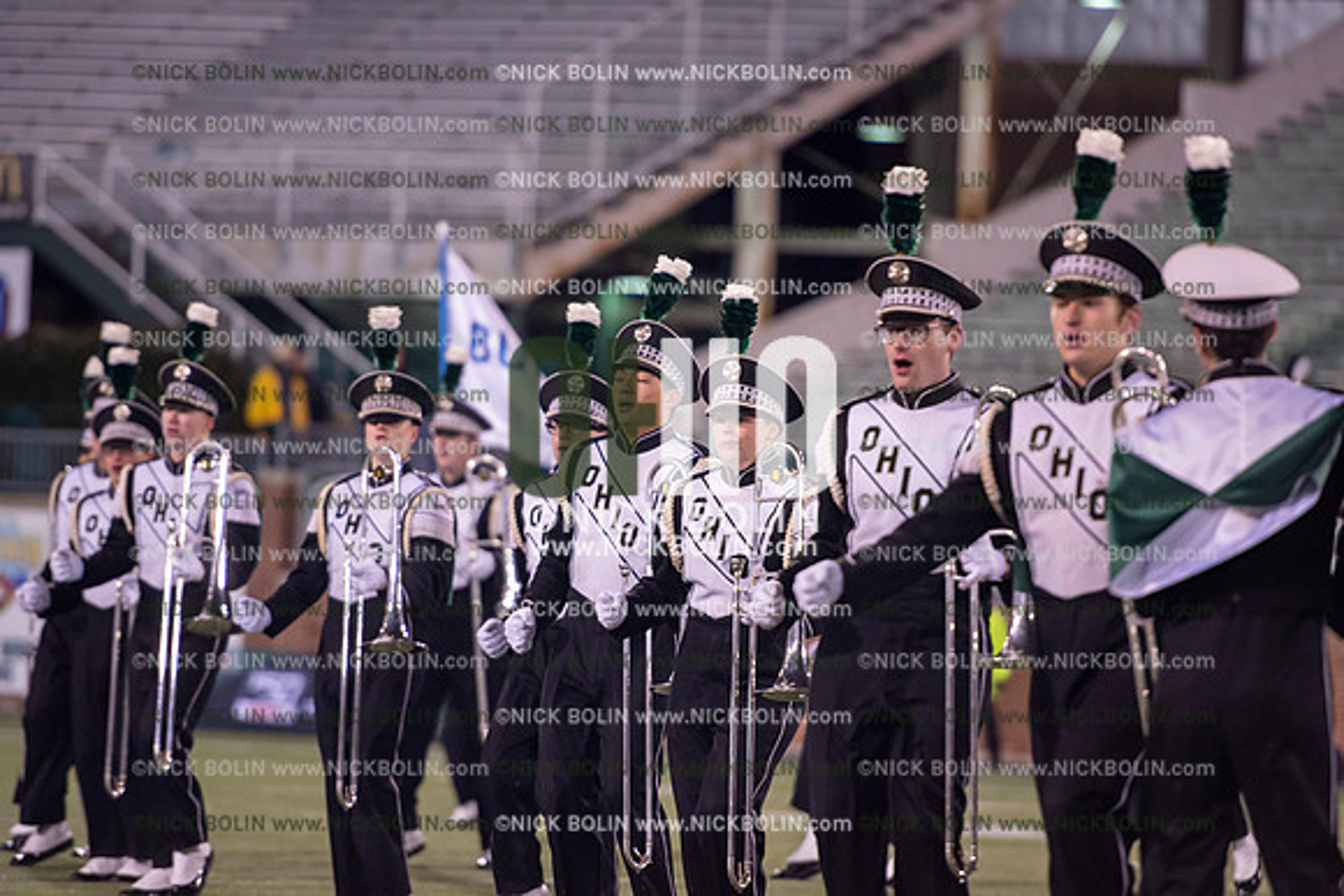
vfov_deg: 6.9
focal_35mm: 200
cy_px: 448
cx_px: 672
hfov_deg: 10.3
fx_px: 7468
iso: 2500
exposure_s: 1/1250
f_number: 2.8
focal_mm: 200
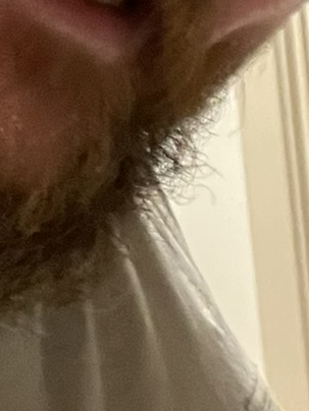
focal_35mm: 152
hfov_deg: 9.6
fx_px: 1809
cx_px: -88
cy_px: -91
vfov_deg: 12.7
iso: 640
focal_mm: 2.71
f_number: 2.2
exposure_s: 1/25
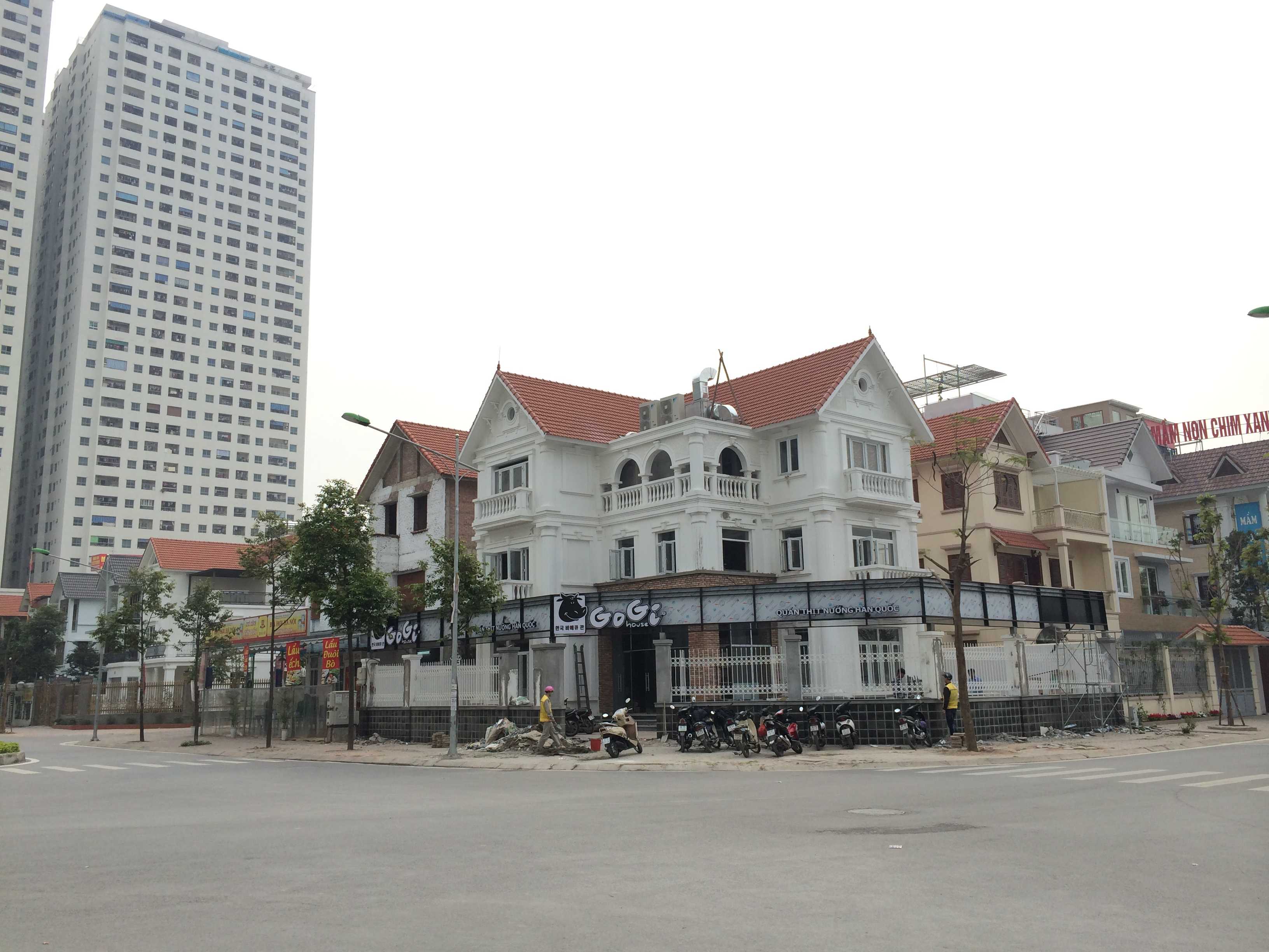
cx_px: 634
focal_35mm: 30
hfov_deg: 60.0
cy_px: 476
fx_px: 1100
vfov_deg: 46.8
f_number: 2.2
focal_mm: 4.12
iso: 32
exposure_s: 1/1244
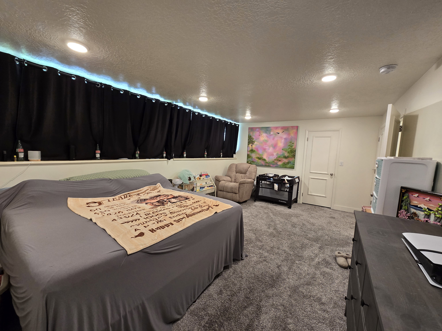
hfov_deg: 106.2
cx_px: 221
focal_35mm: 13
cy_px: 166
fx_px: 166
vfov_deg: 89.9
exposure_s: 1/60
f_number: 2.2
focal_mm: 2.2
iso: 250
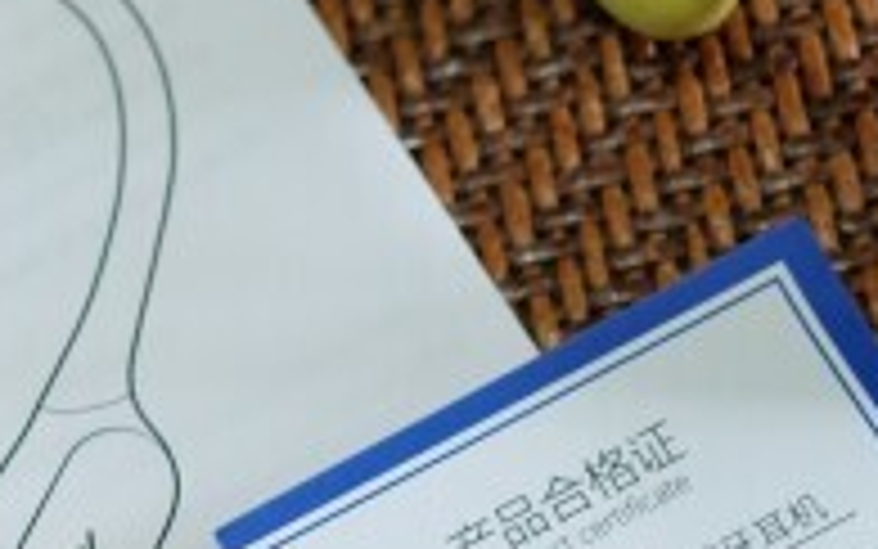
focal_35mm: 338
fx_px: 8090
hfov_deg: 6.1
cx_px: -450
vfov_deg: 3.9
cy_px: 616
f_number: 3.6
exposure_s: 1/50
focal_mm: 60
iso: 1000
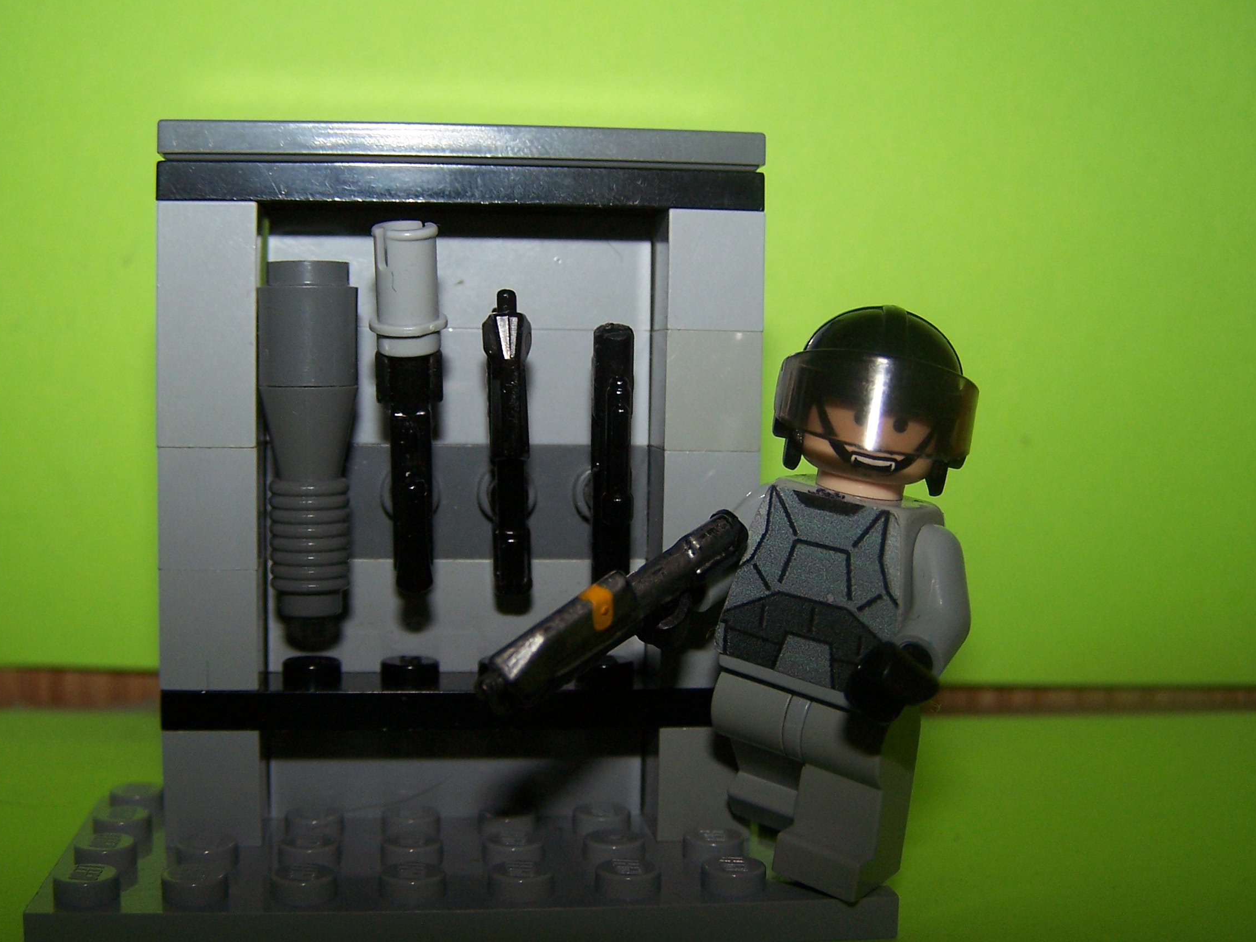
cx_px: 598
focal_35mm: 43
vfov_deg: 33.6
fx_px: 1560
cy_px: 513
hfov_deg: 43.8
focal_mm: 6.3
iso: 80
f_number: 2.8
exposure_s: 1/60
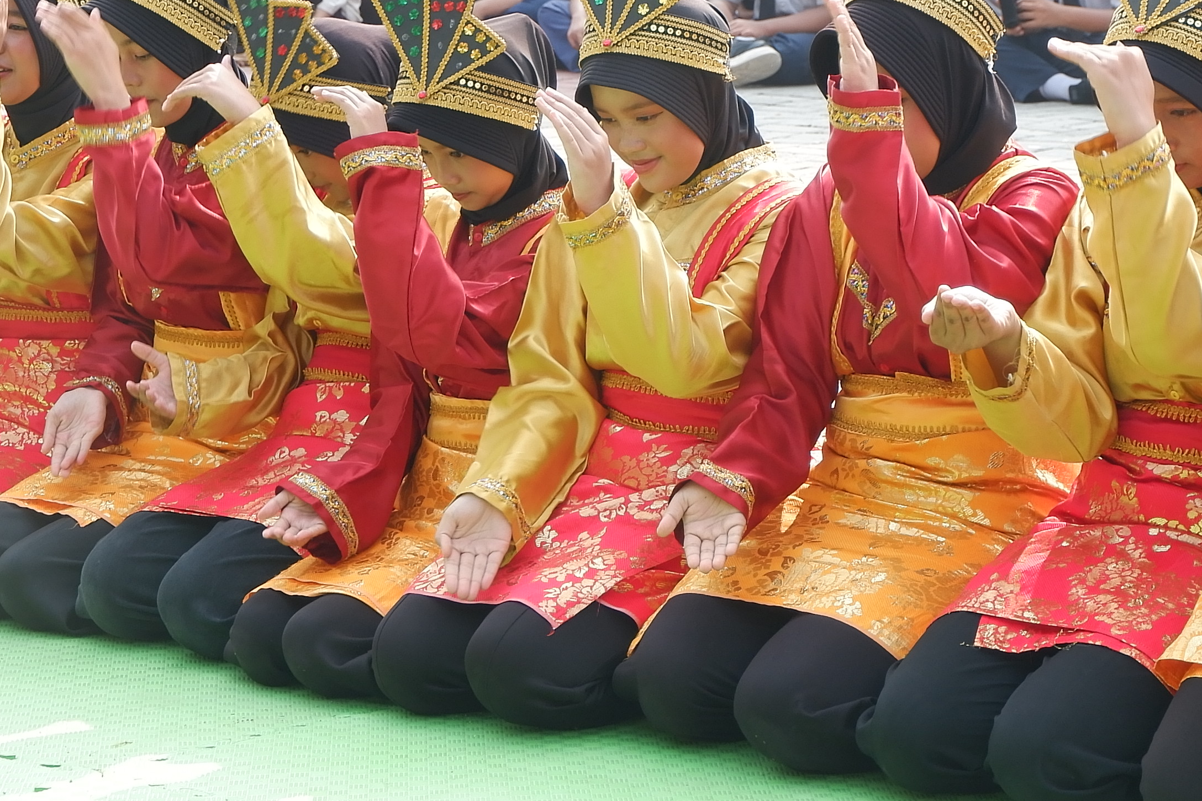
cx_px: 658
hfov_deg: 15.2
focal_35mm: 135
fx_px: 4507
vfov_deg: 10.1
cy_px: 225
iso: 200
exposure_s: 1/150
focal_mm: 40.2
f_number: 5.3
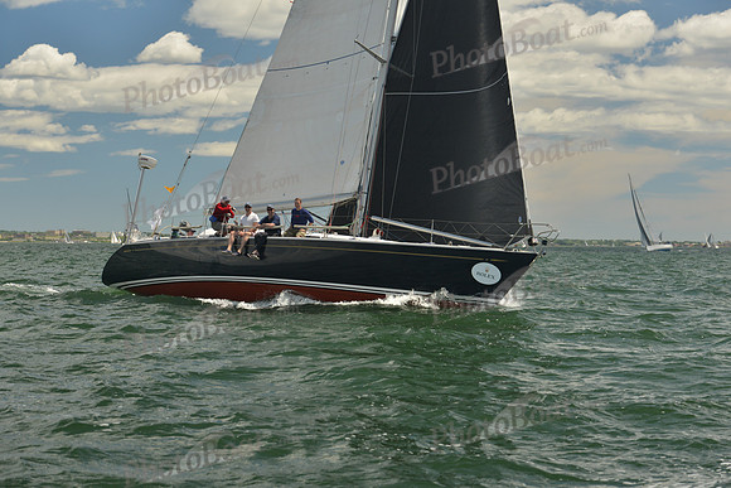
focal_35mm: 86
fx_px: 1747
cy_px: 244
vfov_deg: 15.9
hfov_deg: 23.6
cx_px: 366
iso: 400
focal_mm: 86
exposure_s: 1/800
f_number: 6.3
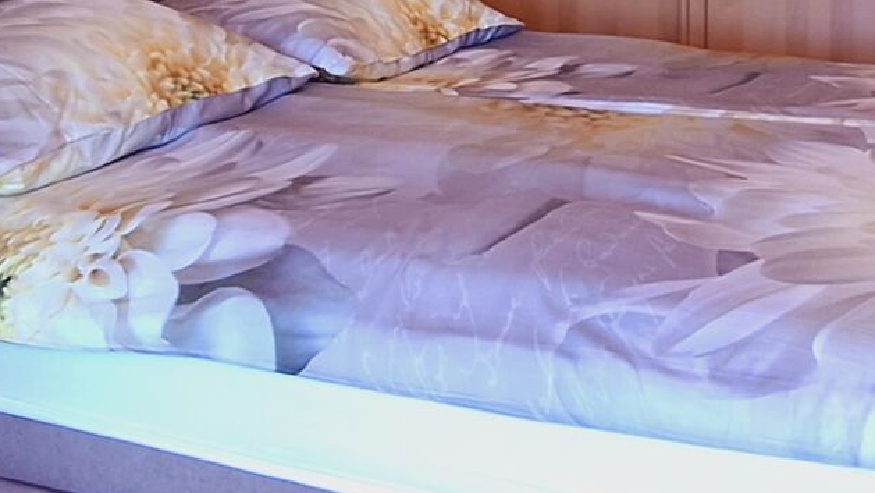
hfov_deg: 33.3
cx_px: 438
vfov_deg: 18.7
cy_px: 13
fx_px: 1462
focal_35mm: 63
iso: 64
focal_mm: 1.74
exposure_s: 1/40
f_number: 2.2
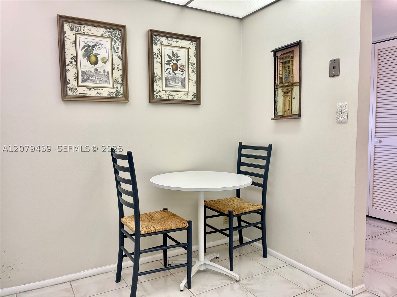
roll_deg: +0.4
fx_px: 287
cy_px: 148
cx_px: 198
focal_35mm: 25
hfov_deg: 69.4
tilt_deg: -4.6
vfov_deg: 54.9
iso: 125
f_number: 1.6
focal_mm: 5.1
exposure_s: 1/120
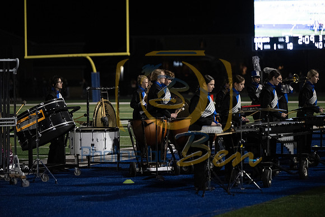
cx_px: 162
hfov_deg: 15.8
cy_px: 108
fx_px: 1174
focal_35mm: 130
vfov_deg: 10.6
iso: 5000
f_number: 2.8
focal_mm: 130
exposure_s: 1/1250
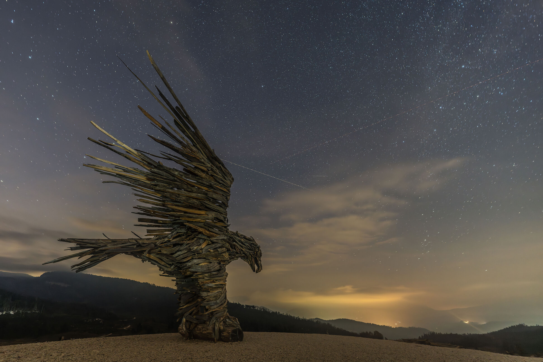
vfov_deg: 67.4
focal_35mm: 18
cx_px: 272
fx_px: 271
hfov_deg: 90.0
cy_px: 181
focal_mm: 18
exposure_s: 65
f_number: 2.8
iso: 800
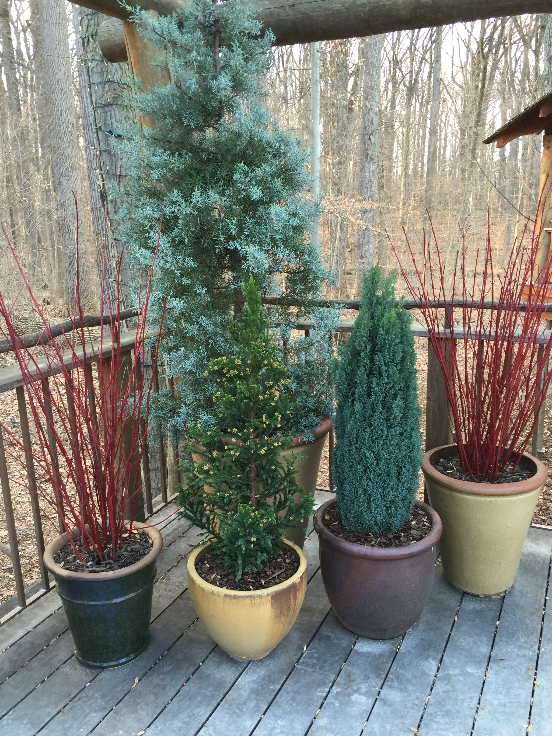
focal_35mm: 30
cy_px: 377
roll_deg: +1.9
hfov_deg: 46.8
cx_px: 277
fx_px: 638
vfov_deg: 60.0
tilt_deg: -14.2
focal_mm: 4.15
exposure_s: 1/15
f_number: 2.2
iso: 32
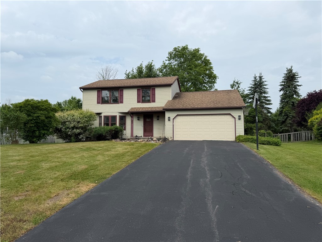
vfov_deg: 56.8
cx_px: 161
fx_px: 223
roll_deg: +0.0
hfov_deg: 71.6
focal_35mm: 24
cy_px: 121
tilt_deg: +2.6
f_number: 1.78
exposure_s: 1/5714
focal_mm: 6.76
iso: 80
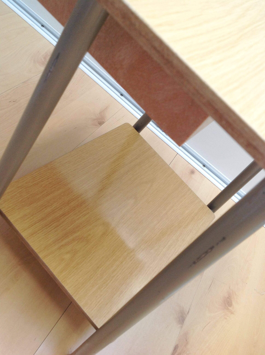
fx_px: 358
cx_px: 132
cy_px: 178
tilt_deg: -46.6
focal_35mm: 35
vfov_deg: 52.7
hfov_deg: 40.6
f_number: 2.4
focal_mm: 4.28
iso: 50
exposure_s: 1/20
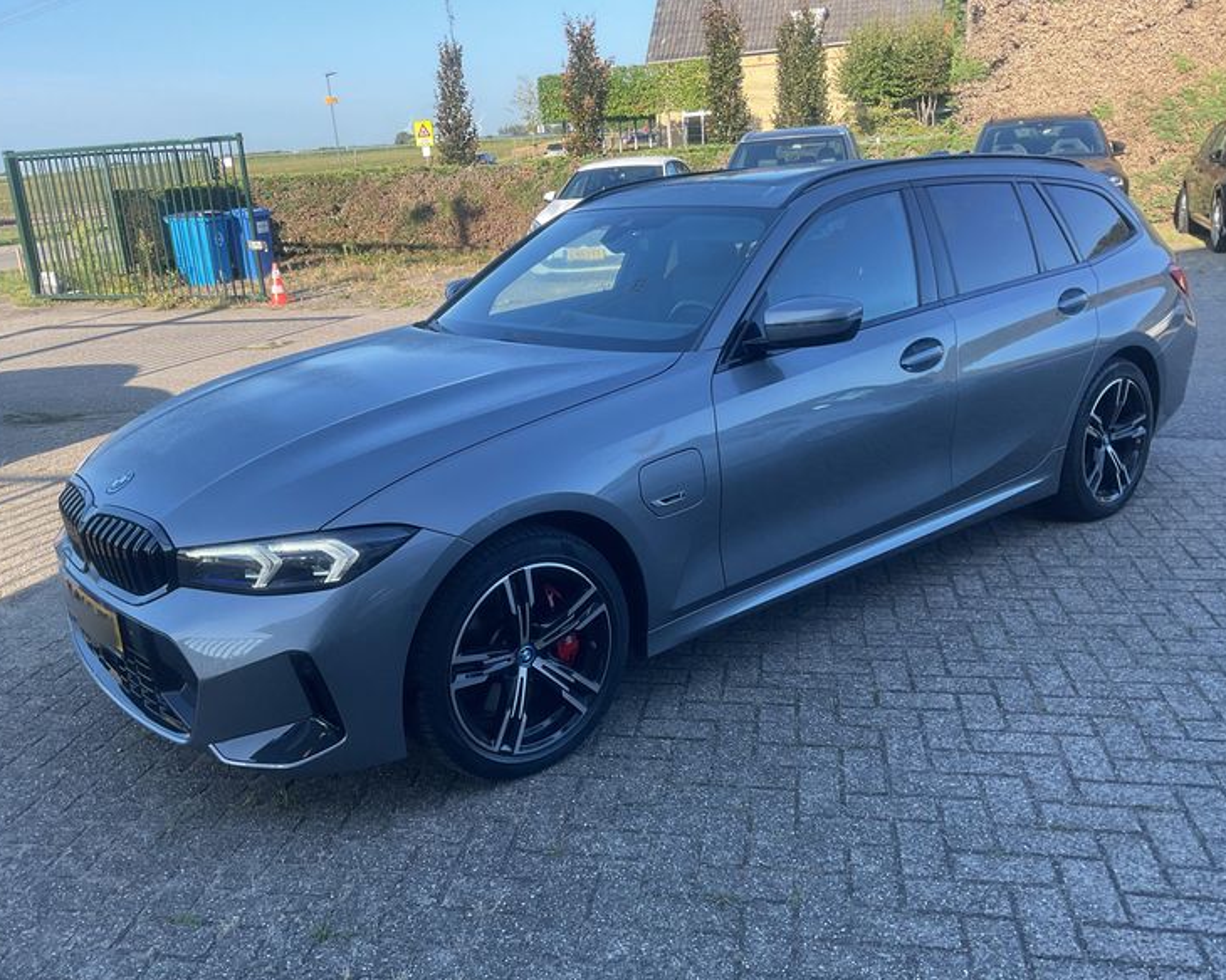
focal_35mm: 31
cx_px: 568
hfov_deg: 57.1
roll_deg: +4.2
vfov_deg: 47.1
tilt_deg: -16.3
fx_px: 1125
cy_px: 502
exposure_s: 1/243
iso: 16
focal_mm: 3
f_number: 1.8
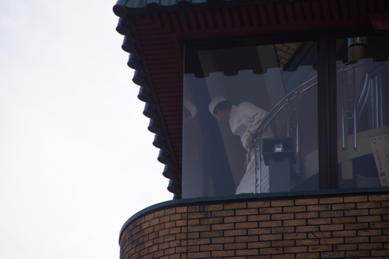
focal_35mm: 300
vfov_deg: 4.6
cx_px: 194
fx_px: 3241
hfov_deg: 6.9
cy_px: 130
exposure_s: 1/400
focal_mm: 200
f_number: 6.3
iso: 100
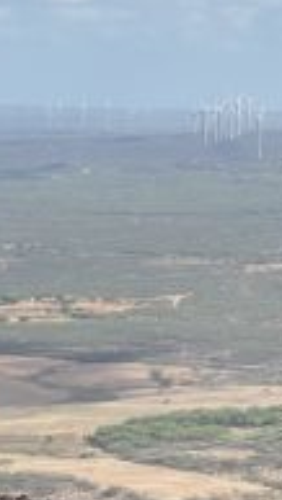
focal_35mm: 225
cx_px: 838
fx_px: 2982
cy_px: 508
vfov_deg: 9.5
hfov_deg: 5.1
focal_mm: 6
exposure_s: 1/1597
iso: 25
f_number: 2
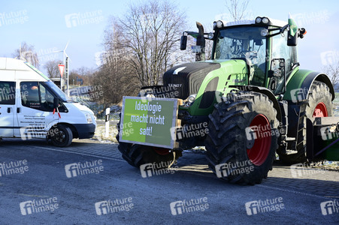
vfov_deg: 29.8
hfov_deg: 43.6
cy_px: 112
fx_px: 423
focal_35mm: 45
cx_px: 170
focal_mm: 45
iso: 220
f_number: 7.1
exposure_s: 1/250
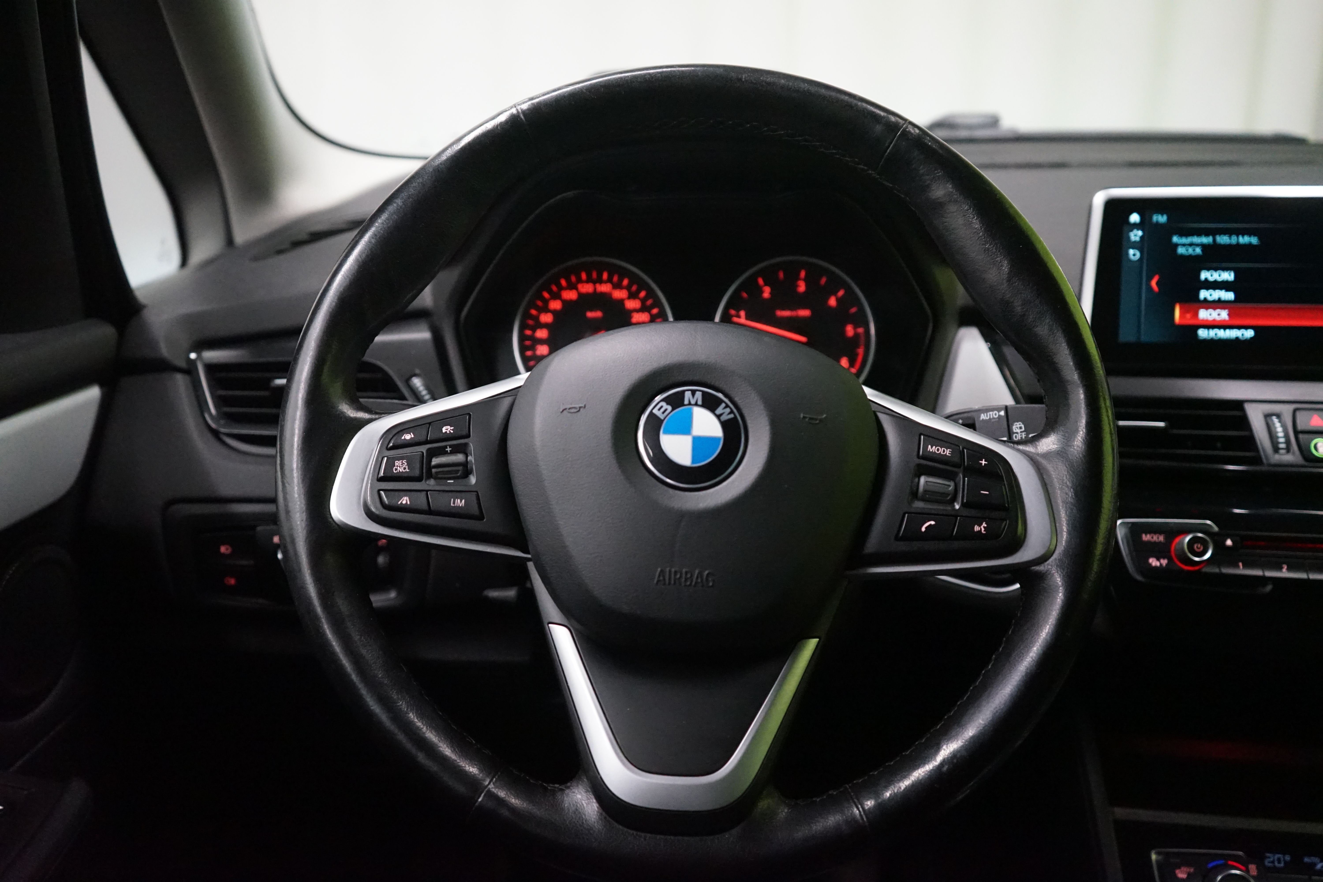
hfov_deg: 58.7
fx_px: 1176
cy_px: 441
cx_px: 662
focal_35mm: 32
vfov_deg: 41.1
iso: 6400
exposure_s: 1/80
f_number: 4
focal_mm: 32
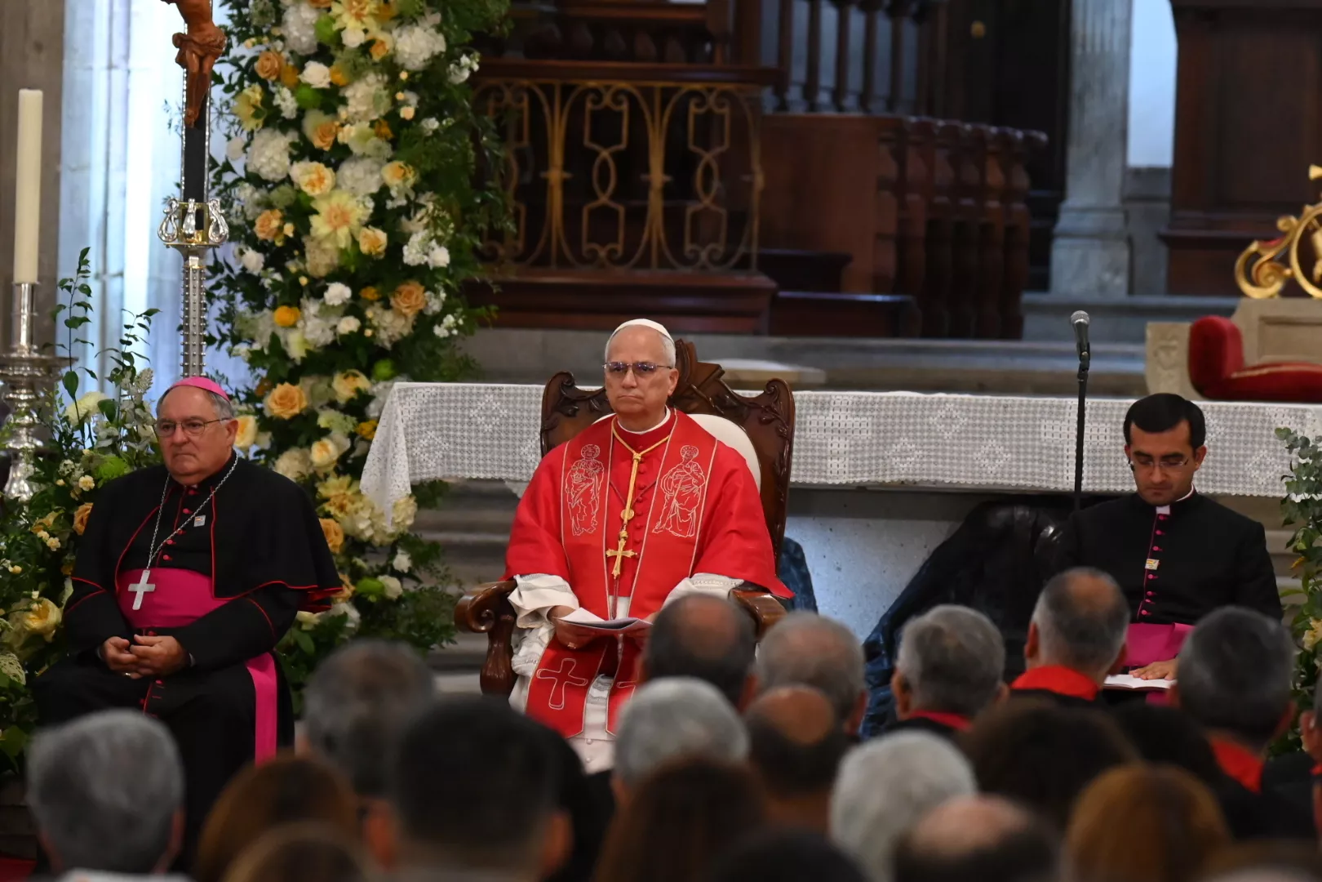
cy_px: 441
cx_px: 661
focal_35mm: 300
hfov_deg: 6.9
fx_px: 11016
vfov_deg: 4.6
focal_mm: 200
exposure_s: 1/160
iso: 5000
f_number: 5.3
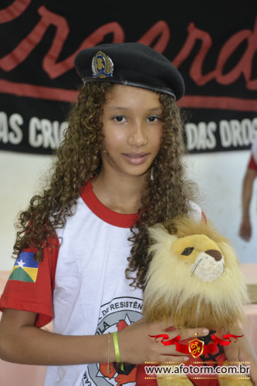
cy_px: 193
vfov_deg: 30.5
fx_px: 707
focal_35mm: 66
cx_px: 128
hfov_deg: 20.6
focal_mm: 44
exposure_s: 1/60
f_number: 4.5
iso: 1800
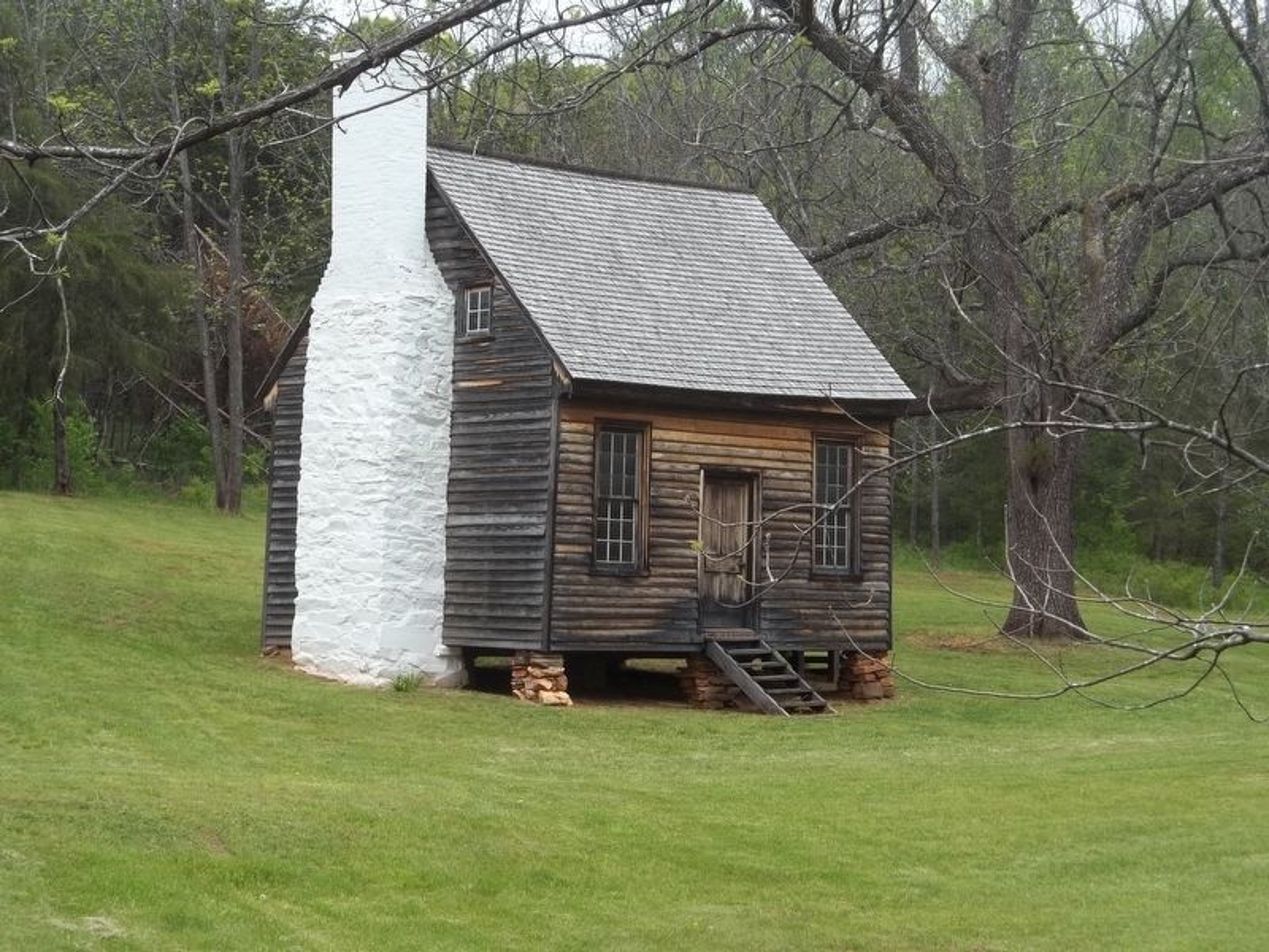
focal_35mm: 86
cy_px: 476
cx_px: 634
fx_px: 3153
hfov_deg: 22.8
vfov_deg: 17.2
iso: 64
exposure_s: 1/250
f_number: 4.5
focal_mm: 15.4
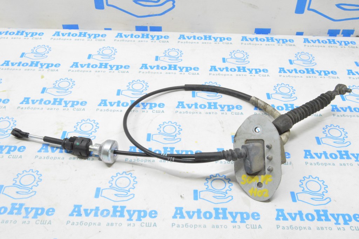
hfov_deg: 49.6
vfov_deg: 34.2
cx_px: 180
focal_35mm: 39
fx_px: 389
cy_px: 120
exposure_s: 1/15
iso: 6400
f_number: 20
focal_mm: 26
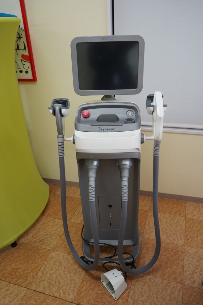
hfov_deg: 46.4
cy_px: 152
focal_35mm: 28
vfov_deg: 65.5
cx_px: 102
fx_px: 237
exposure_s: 1/160
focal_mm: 28
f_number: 4
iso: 500
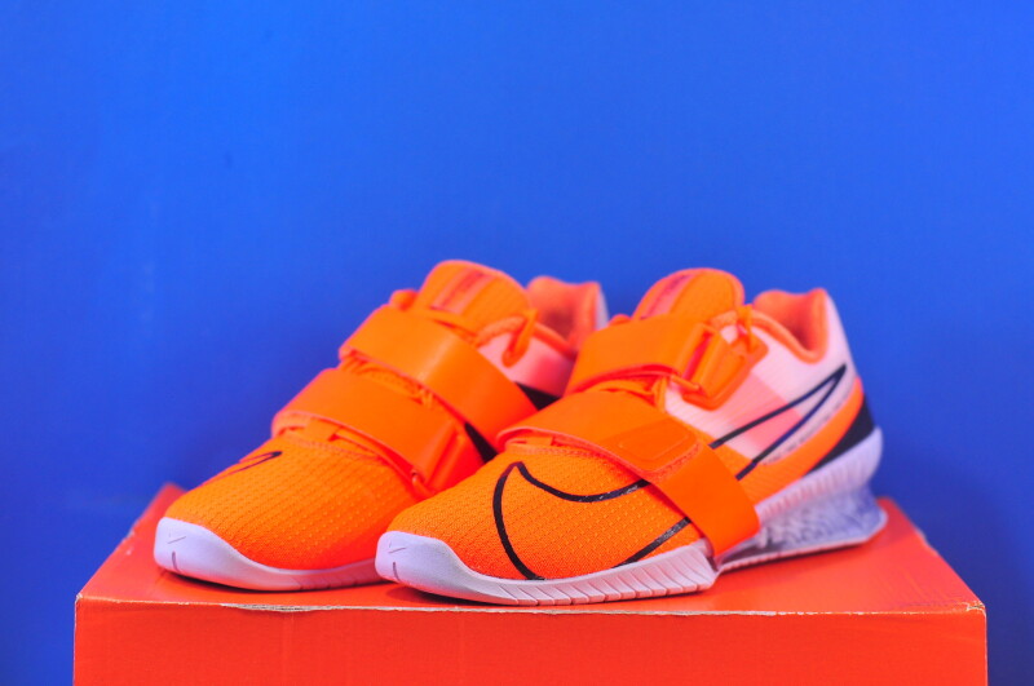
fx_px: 2151
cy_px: 343
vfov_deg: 18.1
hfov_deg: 27.0
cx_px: 517
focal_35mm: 75
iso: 250
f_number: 2.8
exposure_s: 1/250
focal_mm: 50
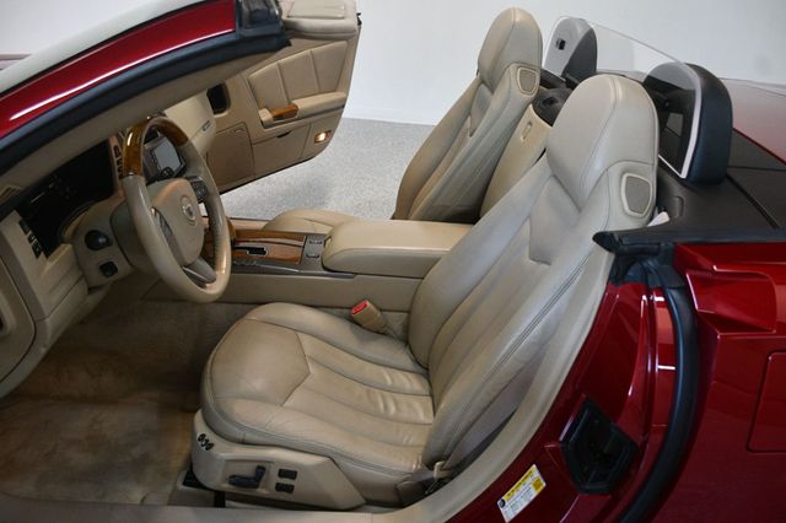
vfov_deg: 43.6
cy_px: 262
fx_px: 655
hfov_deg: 62.0
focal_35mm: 30
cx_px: 393
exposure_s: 1/125
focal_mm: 20
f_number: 3.5
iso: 1250
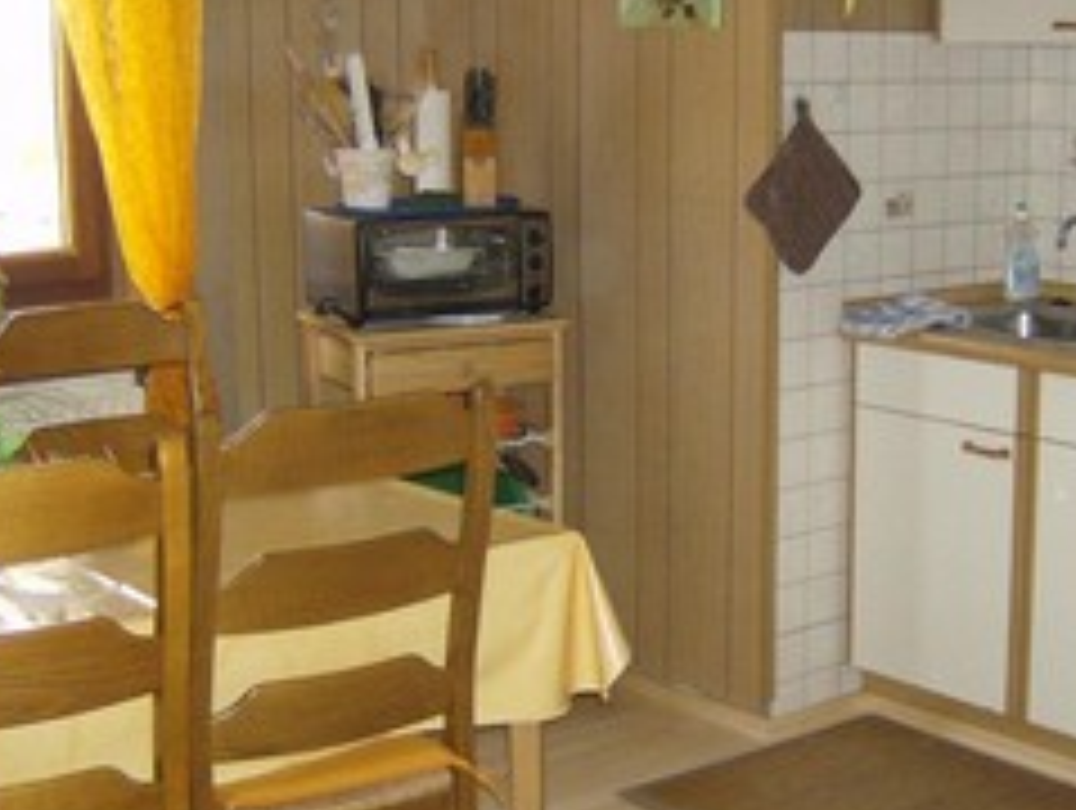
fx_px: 1868
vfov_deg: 24.5
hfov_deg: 31.9
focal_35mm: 60
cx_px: 698
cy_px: 432
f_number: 2.8
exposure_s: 1/60
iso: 200
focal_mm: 6
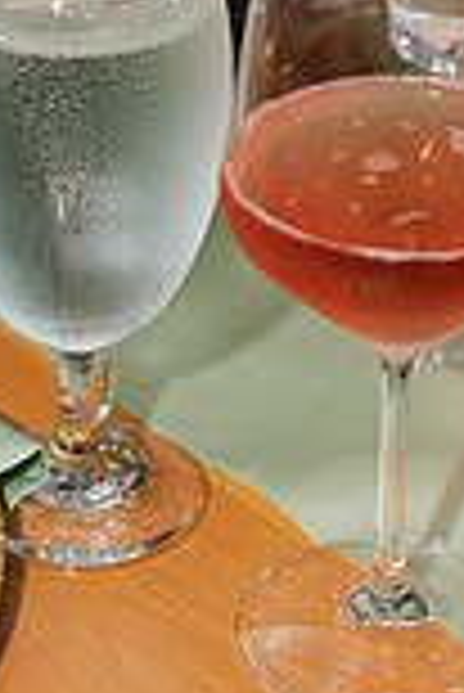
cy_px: 94
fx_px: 2816
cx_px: 329
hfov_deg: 9.4
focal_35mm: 146
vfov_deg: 13.9
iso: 800
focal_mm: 50
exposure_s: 1/200
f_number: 3.2
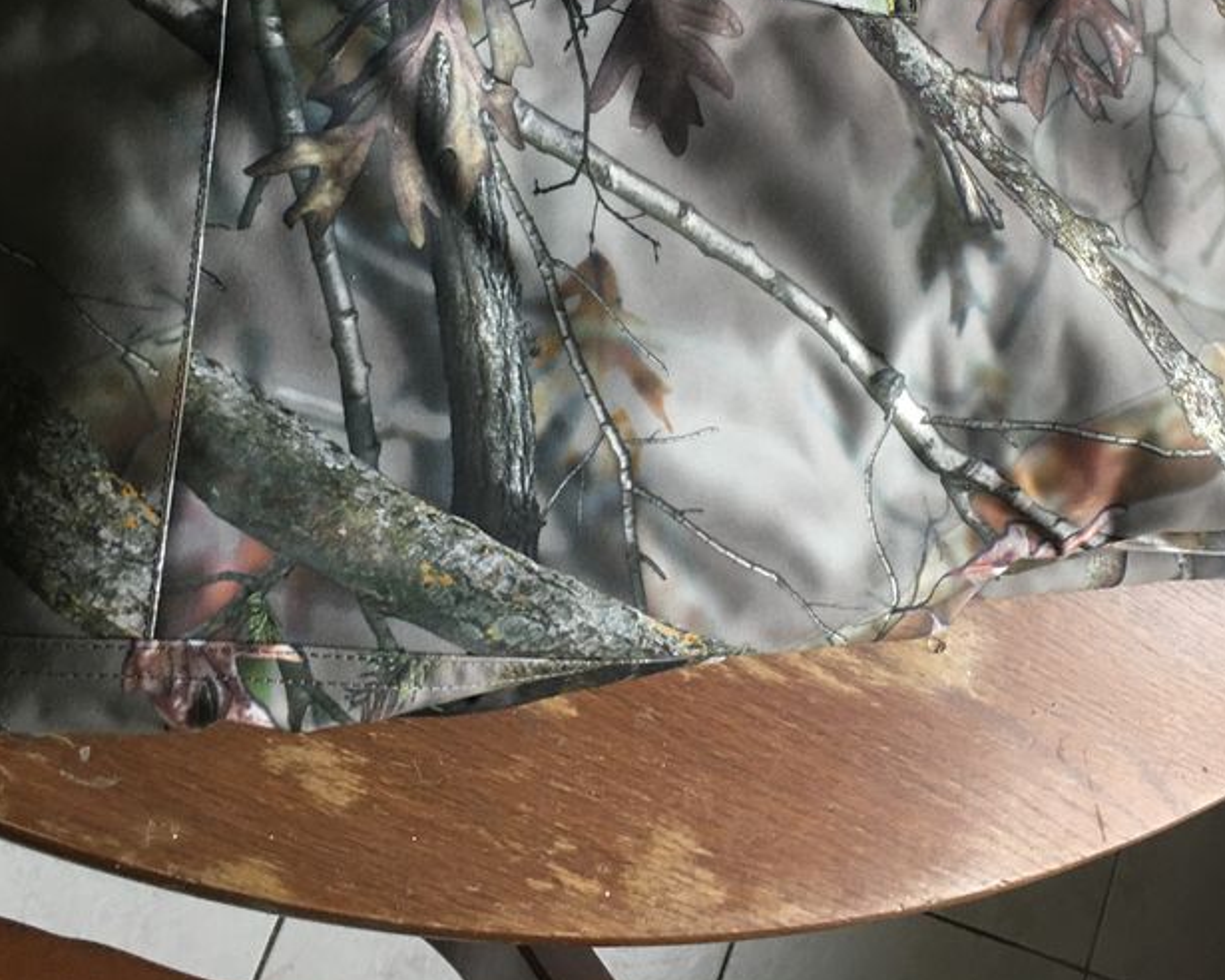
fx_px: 1668
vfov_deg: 32.2
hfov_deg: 40.1
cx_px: 767
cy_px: 255
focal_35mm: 46
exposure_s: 1/17
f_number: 2.2
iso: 64
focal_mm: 4.15
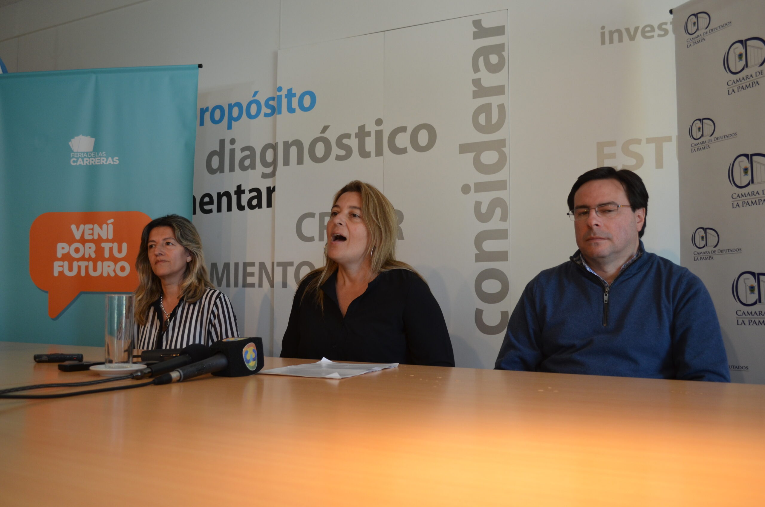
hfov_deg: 57.3
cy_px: 254
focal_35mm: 33
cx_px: 382
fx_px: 700
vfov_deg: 39.8
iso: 500
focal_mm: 22
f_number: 4
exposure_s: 1/60
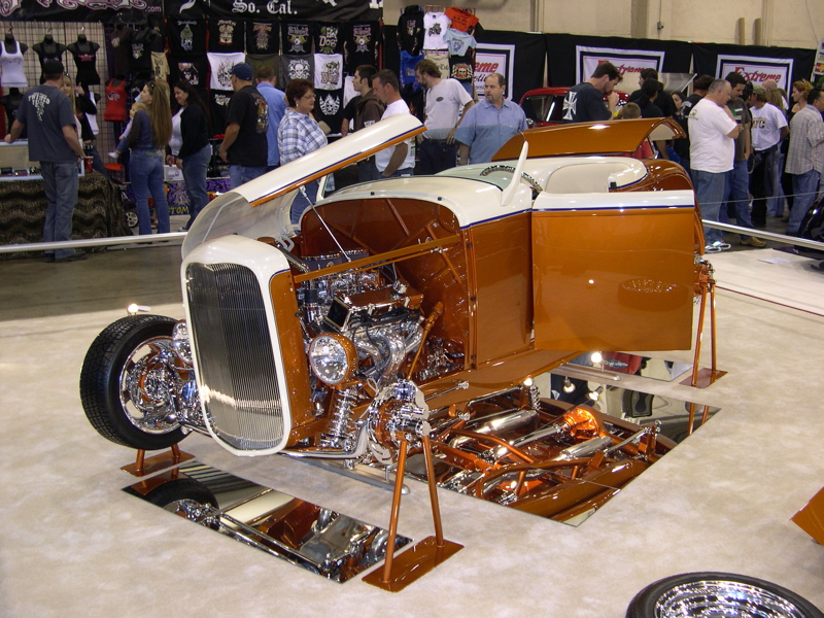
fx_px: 905
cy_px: 309
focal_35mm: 38
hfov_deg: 49.0
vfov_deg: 37.7
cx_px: 412
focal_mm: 8
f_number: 2.8
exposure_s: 1/30
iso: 100
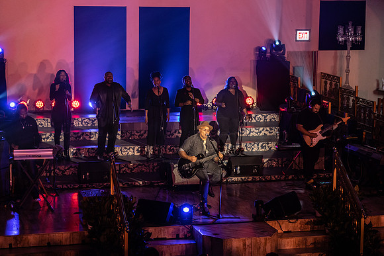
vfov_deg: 15.9
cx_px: 192
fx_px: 918
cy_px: 128
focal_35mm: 86
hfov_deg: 23.6
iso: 5000
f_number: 4
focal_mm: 86
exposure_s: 1/125
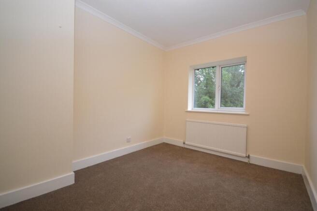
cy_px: 106
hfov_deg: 100.4
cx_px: 158
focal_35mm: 15
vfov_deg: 77.2
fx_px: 132
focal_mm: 10
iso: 560
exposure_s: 1/60
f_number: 4
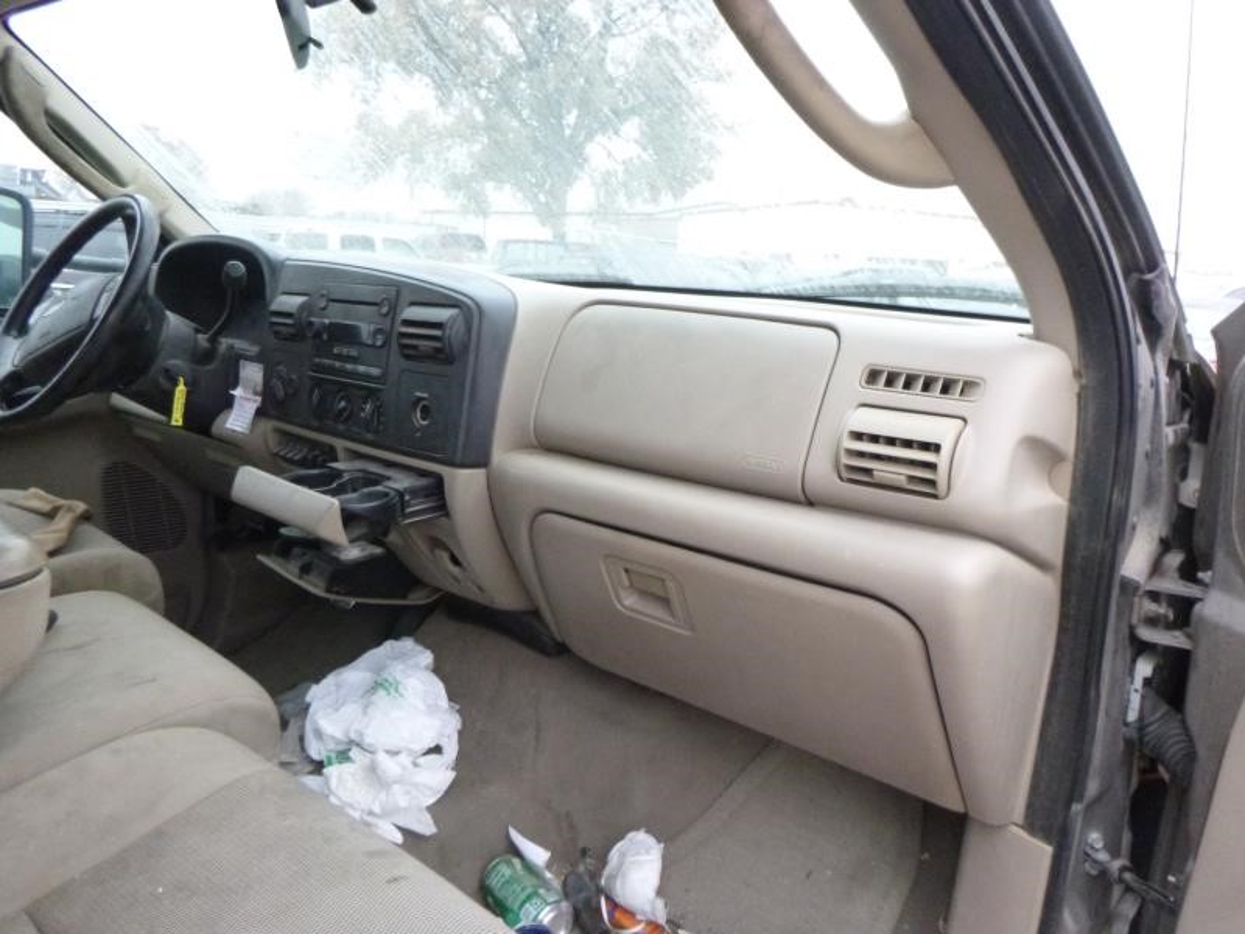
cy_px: 467
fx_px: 899
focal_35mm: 25
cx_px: 622
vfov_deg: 54.9
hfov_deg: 69.4
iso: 640
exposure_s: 1/125
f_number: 3.9
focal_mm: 4.5
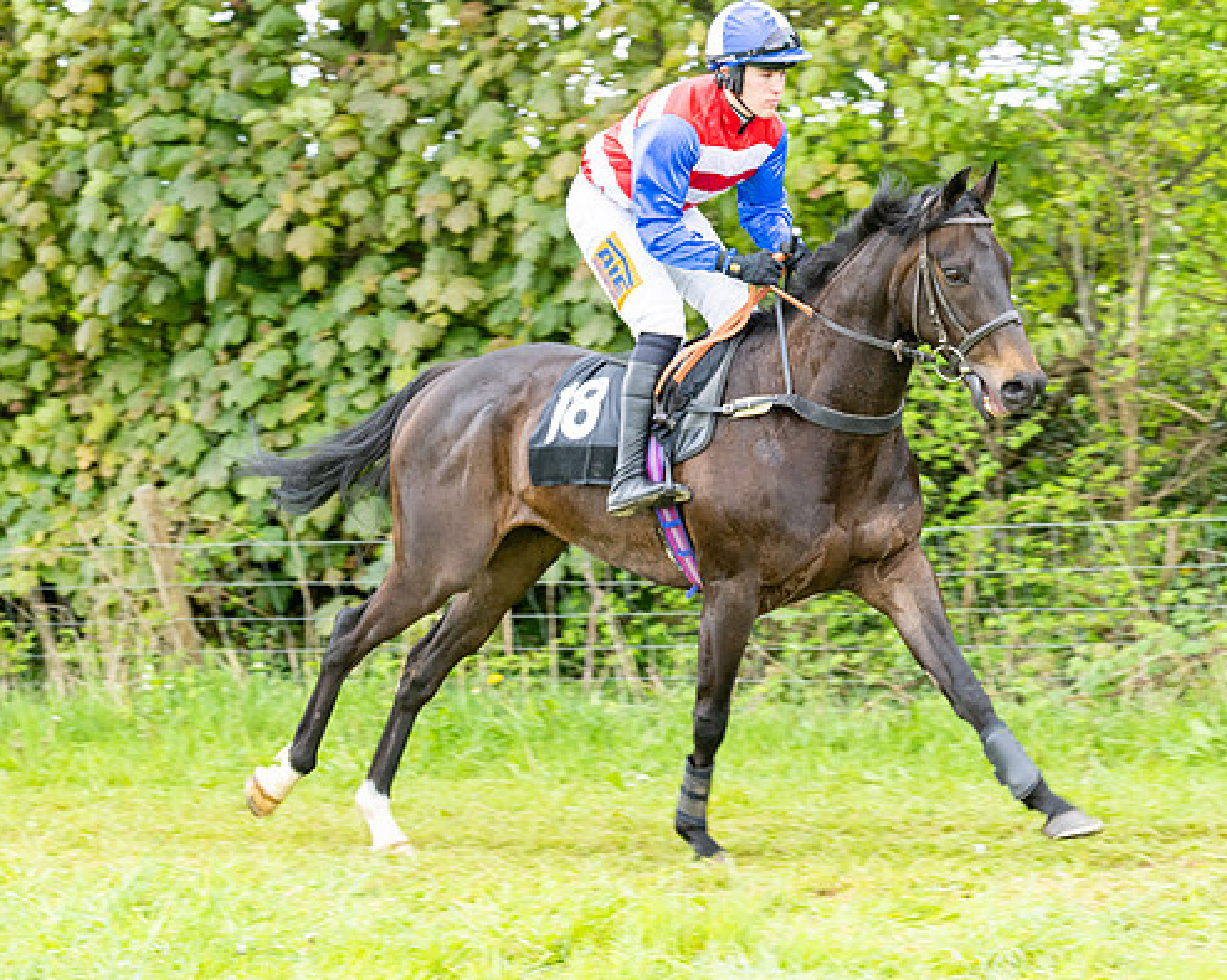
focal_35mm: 187
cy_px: 397
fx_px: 6789
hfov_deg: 10.3
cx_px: 689
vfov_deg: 8.3
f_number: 5
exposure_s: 1/320
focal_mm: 110
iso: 400
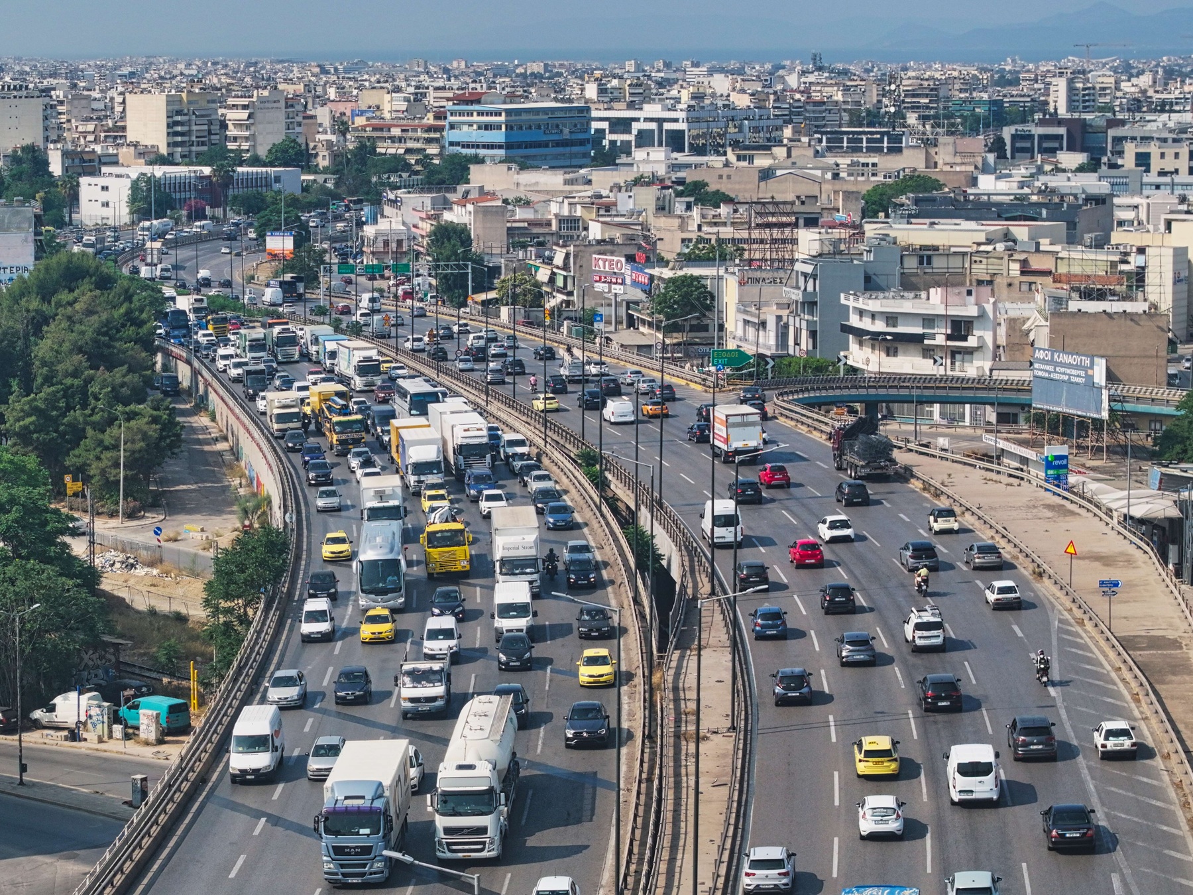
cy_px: 448
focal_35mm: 70
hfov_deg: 27.8
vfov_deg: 21.0
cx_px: 596
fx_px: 2412
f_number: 2.8
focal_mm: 19.4
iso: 100
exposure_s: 1/800
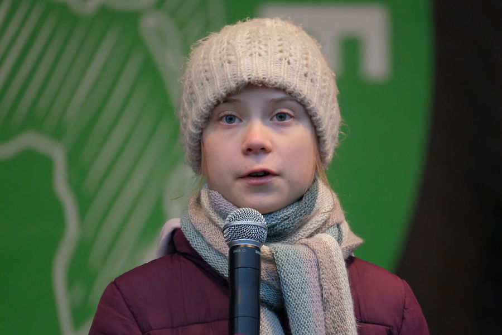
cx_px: 251
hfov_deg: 3.4
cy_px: 168
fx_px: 8366
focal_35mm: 600
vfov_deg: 2.3
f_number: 5.6
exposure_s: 1/250
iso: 4000
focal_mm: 400
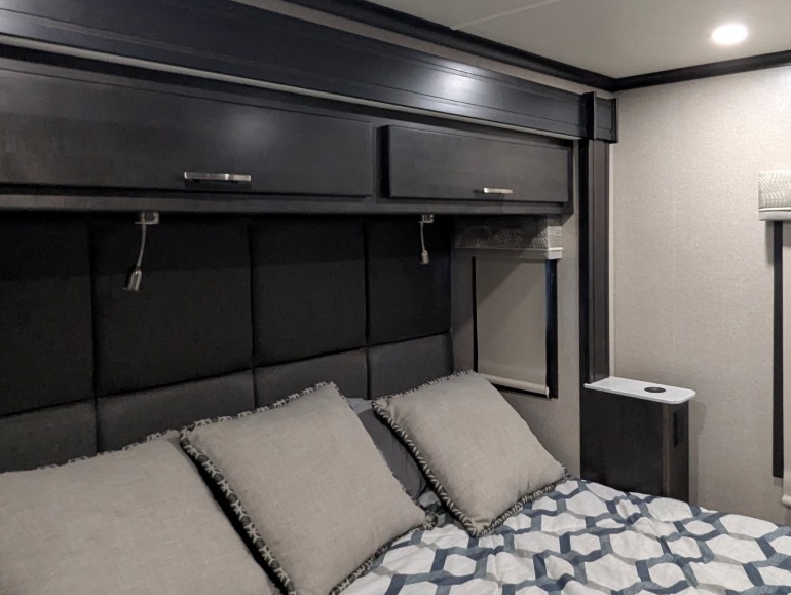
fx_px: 663
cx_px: 474
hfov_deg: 61.1
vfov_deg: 48.1
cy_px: 250
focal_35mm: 29
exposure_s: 1/30.8
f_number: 2.2
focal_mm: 2.35
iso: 428
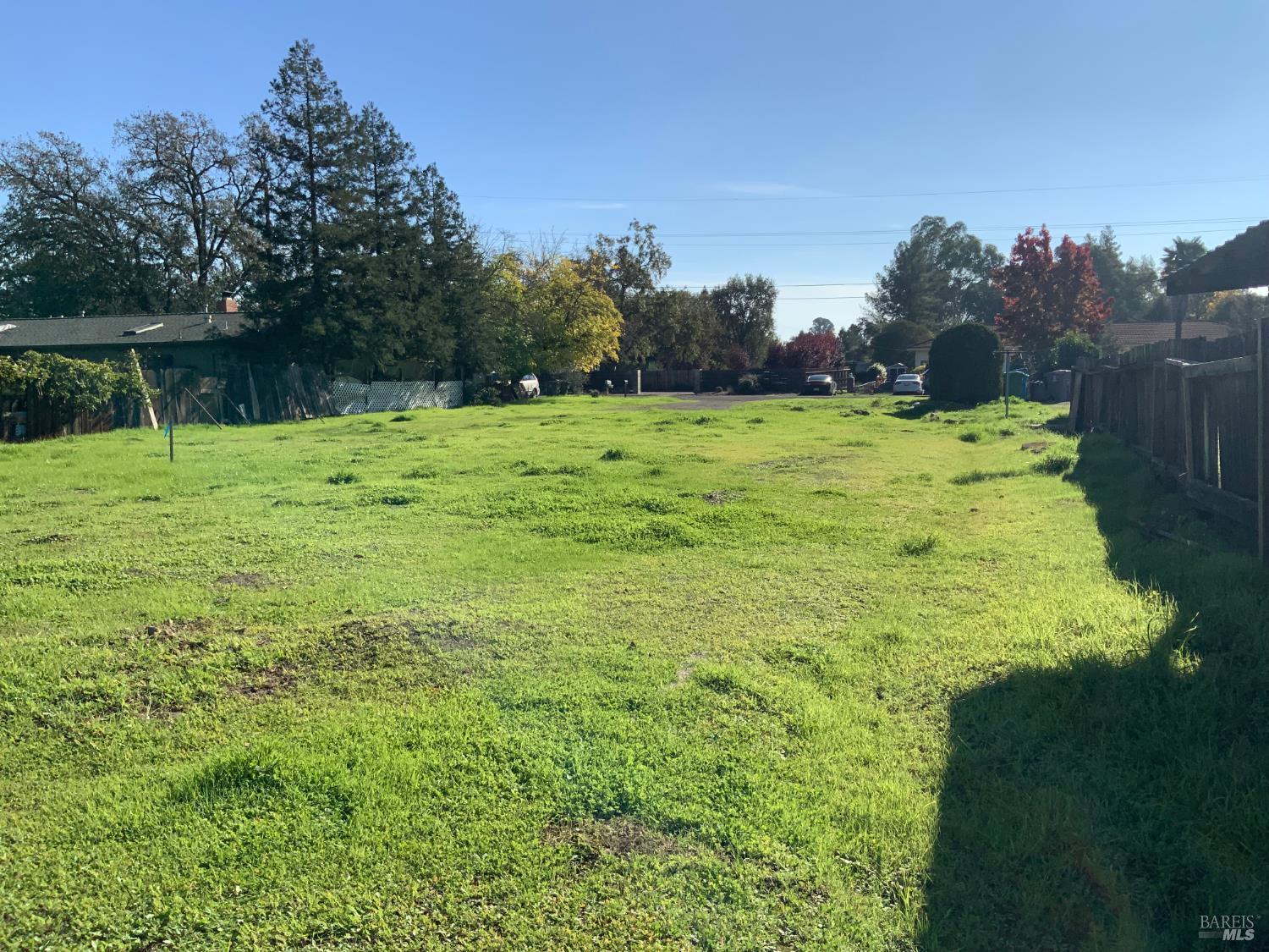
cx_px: 634
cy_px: 476
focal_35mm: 29
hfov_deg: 61.7
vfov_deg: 48.2
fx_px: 1063
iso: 16
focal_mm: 3
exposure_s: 1/2667
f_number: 1.8
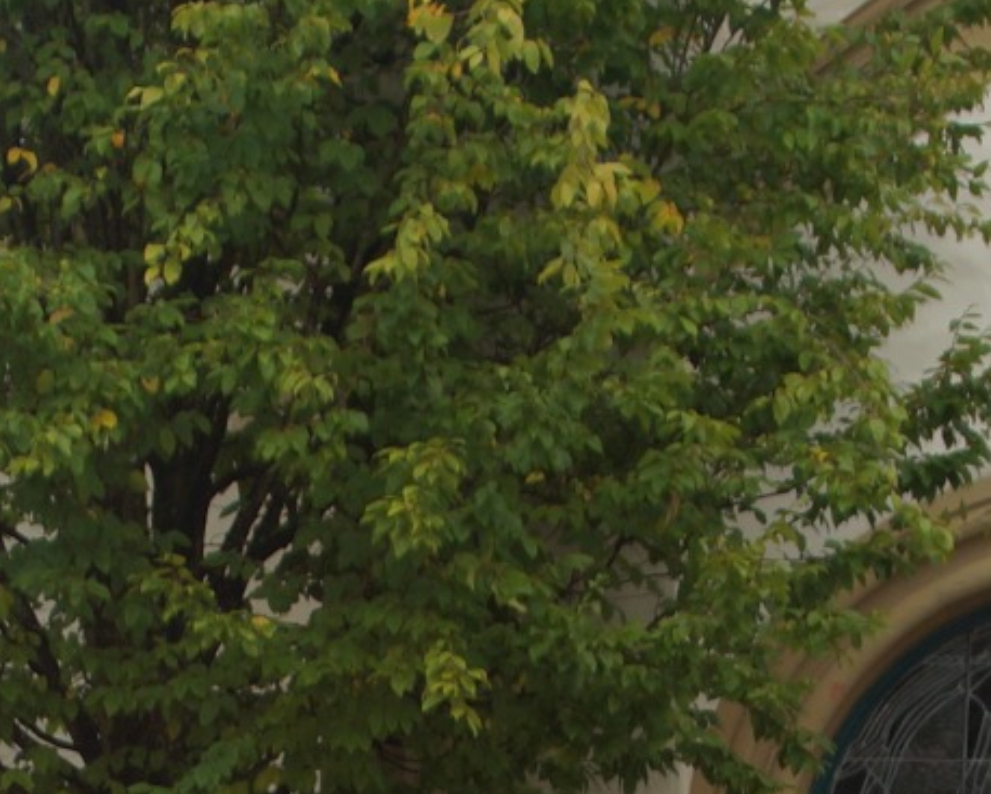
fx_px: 4843
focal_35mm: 165
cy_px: 1270
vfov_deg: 9.1
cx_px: 454
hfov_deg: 11.7
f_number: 4
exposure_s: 1/160
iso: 100
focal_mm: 28
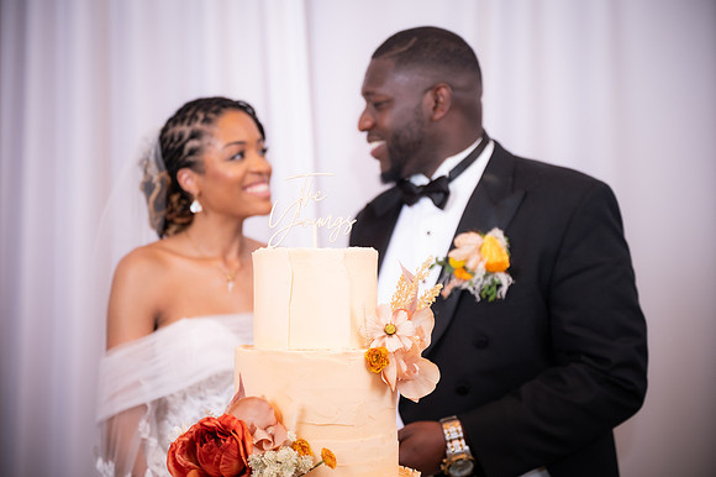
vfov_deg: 20.3
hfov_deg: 30.1
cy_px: 238
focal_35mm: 67
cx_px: 358
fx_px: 1332
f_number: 2.8
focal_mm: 67
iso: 640
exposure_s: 1/250
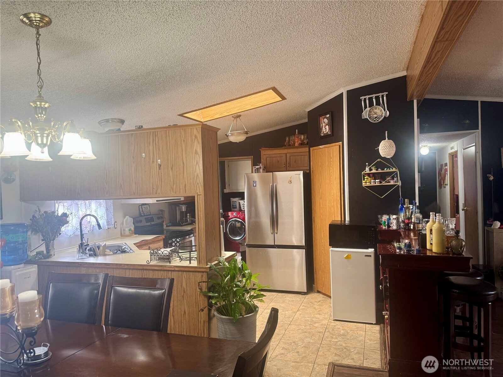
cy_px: 188
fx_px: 349
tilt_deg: -1.1
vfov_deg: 56.8
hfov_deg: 71.6
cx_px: 252
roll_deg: +1.7
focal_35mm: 24
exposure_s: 1/60
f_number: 1.78
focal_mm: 6.76
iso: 125
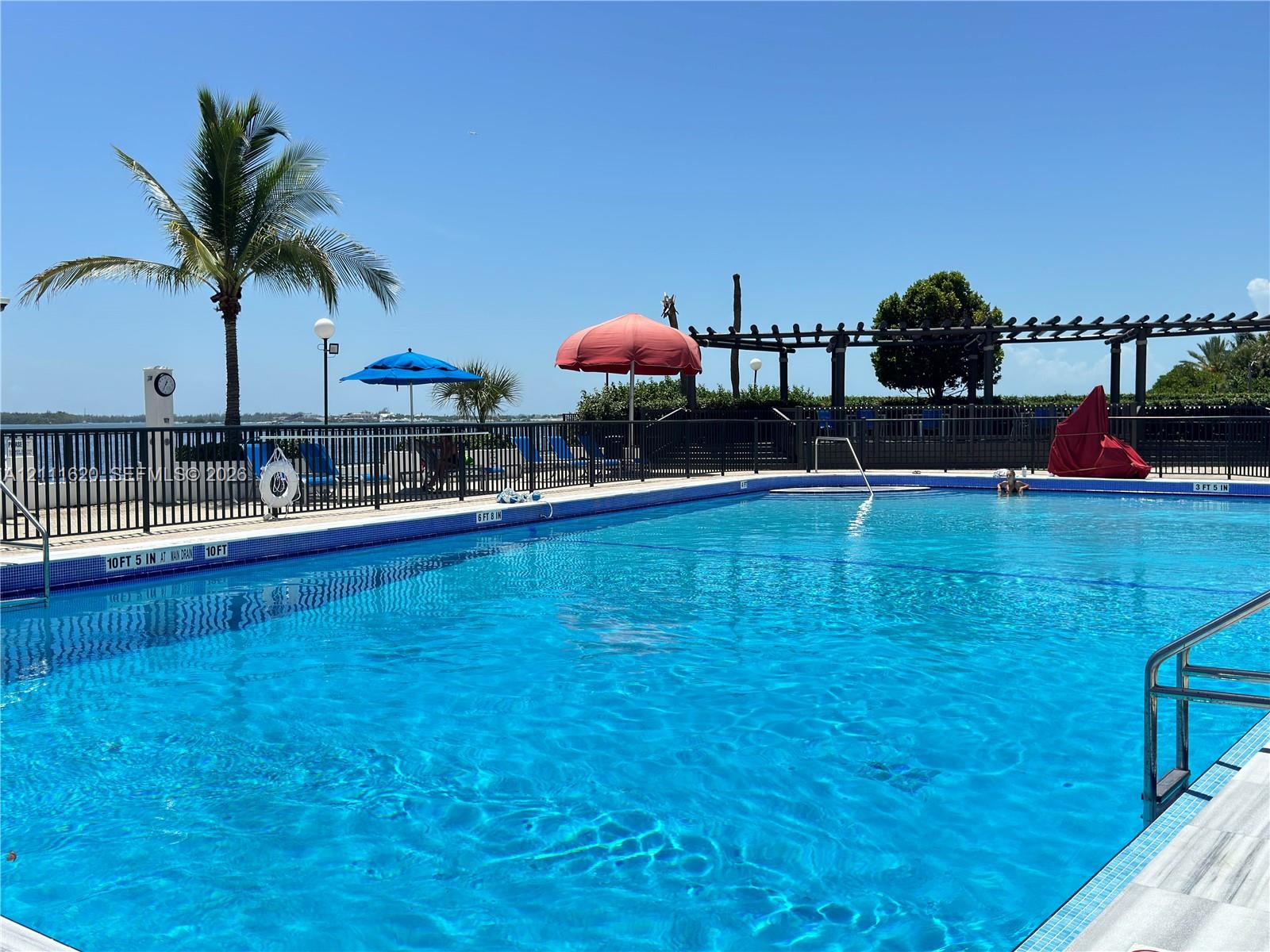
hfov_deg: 52.6
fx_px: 1284
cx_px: 635
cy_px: 476
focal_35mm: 35
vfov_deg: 40.7
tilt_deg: -2.4
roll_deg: +0.1
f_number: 1.78
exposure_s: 1/5376
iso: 100
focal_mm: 6.76
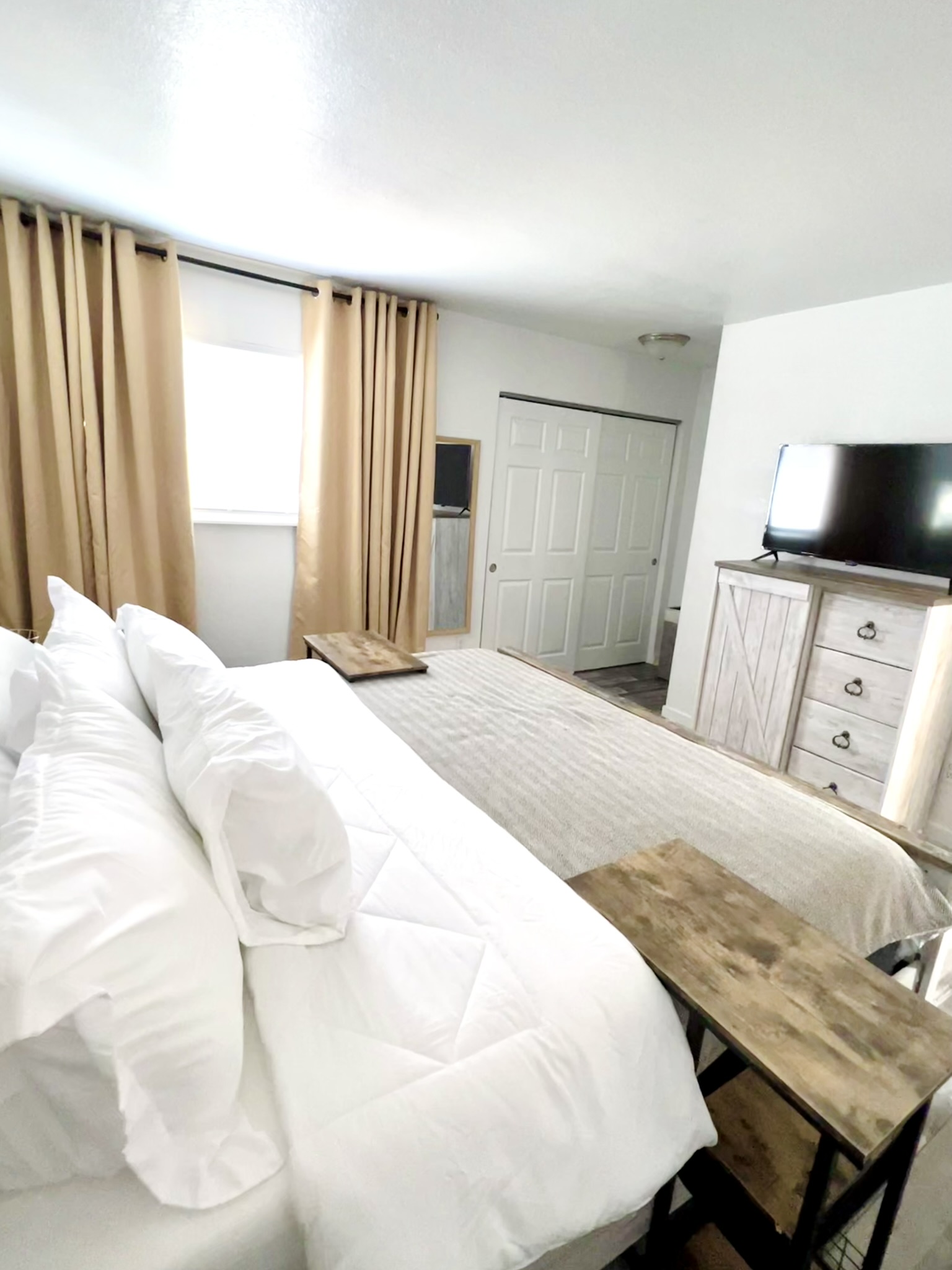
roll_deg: -2.2
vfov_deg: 106.2
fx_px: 477
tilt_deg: -13.8
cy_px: 635
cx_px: 476
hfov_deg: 89.9
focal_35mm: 13
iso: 64
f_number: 1.8
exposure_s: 1/97
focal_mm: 1.57
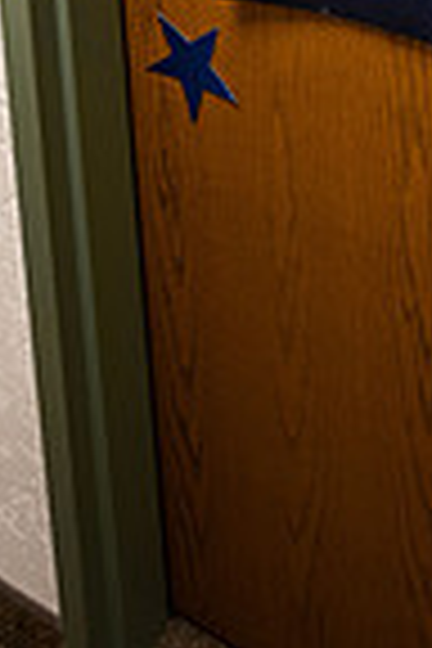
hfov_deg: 24.5
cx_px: 518
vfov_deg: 26.7
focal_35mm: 50
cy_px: -351
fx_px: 900
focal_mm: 16
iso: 640
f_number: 2.8
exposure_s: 1/250
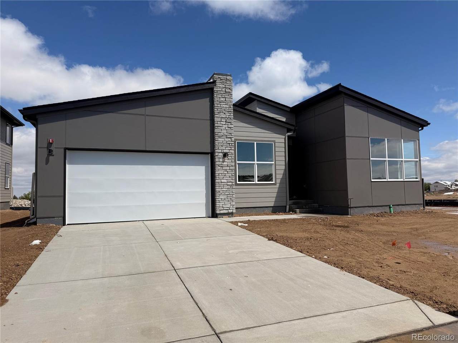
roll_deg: +1.7
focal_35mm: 24
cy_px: 172
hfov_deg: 71.6
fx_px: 318
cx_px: 229
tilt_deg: +3.1
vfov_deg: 56.8
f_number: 1.78
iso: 80
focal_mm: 6.76
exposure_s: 1/10309
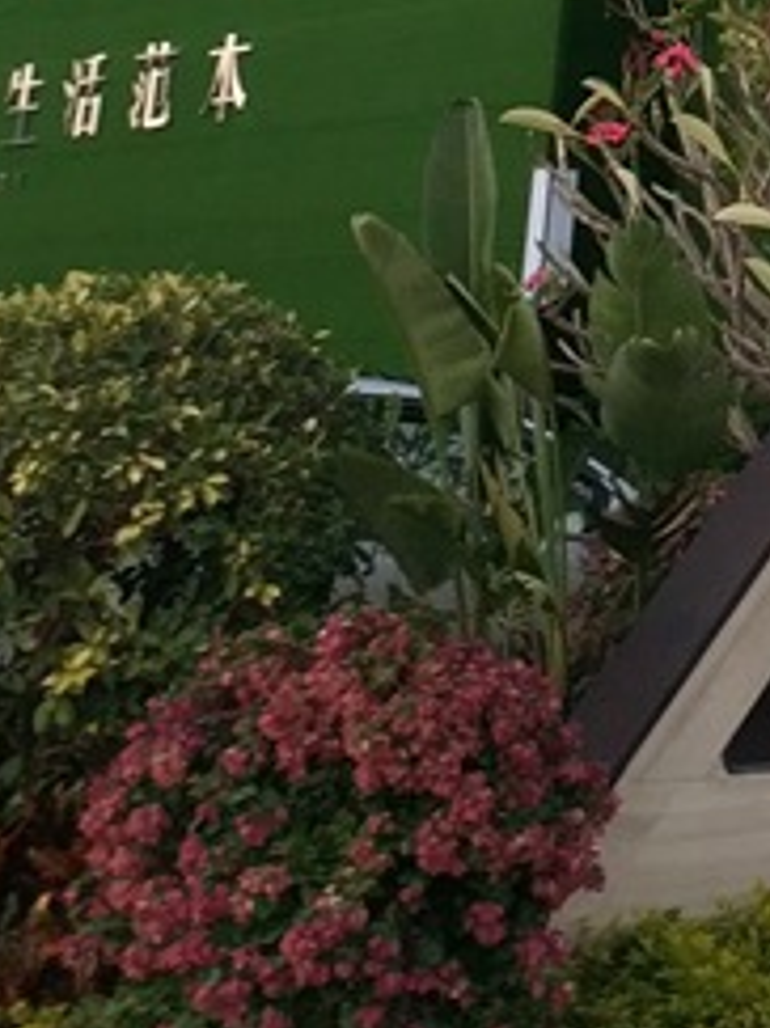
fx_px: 3651
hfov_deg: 11.3
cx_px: 1307
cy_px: -738
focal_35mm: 123
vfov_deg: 14.4
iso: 239
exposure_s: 1/25
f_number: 2
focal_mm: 4.5
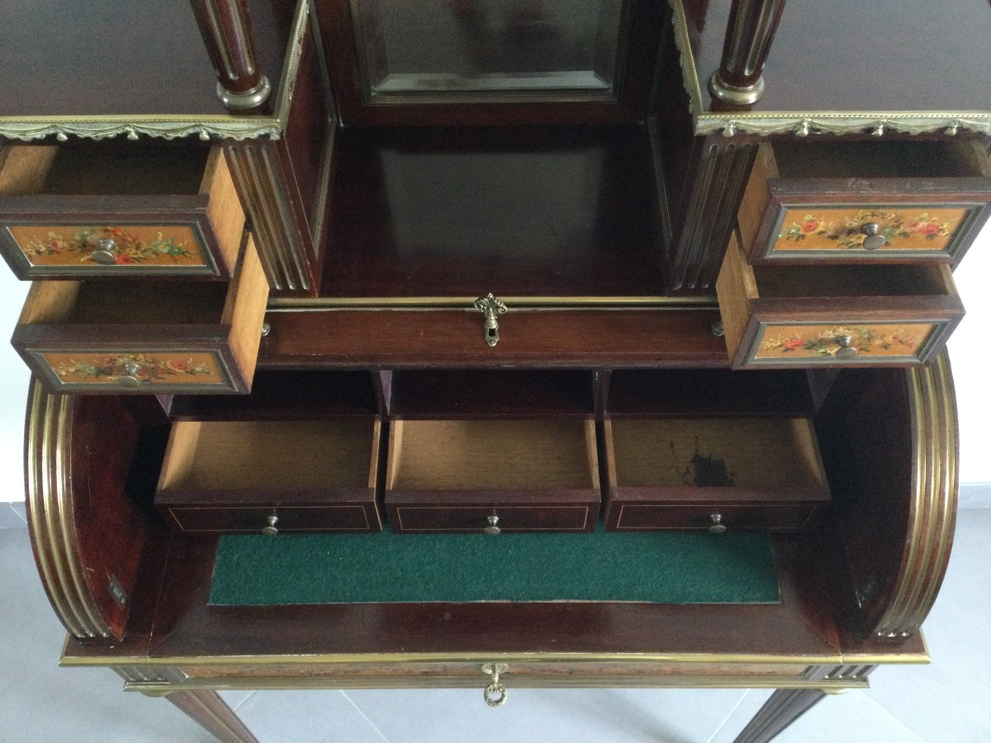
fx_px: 887
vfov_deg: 45.4
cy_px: 372
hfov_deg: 58.4
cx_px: 496
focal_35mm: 31
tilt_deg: -56.4
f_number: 2.4
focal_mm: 3.3
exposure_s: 1/17
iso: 200
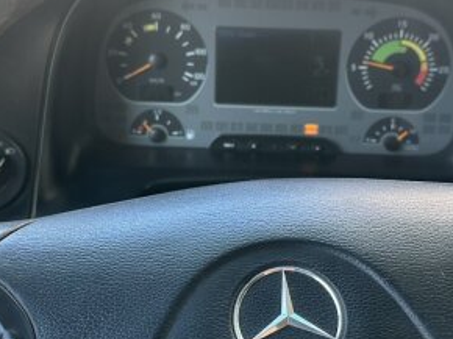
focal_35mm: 53
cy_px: 150
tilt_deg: -36.1
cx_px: 244
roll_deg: -4.0
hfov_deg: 36.2
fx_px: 693
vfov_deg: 27.5
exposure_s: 1/121
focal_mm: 6.86
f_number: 1.78
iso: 125
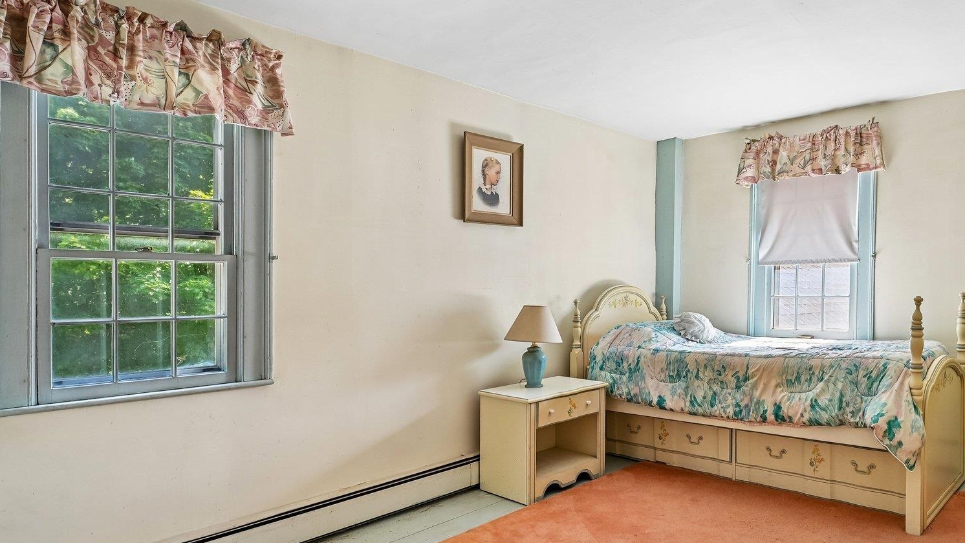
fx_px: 588
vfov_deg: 49.5
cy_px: 287
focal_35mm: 23
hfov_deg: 77.4
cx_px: 597
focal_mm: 16
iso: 400
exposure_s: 1/20
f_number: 8
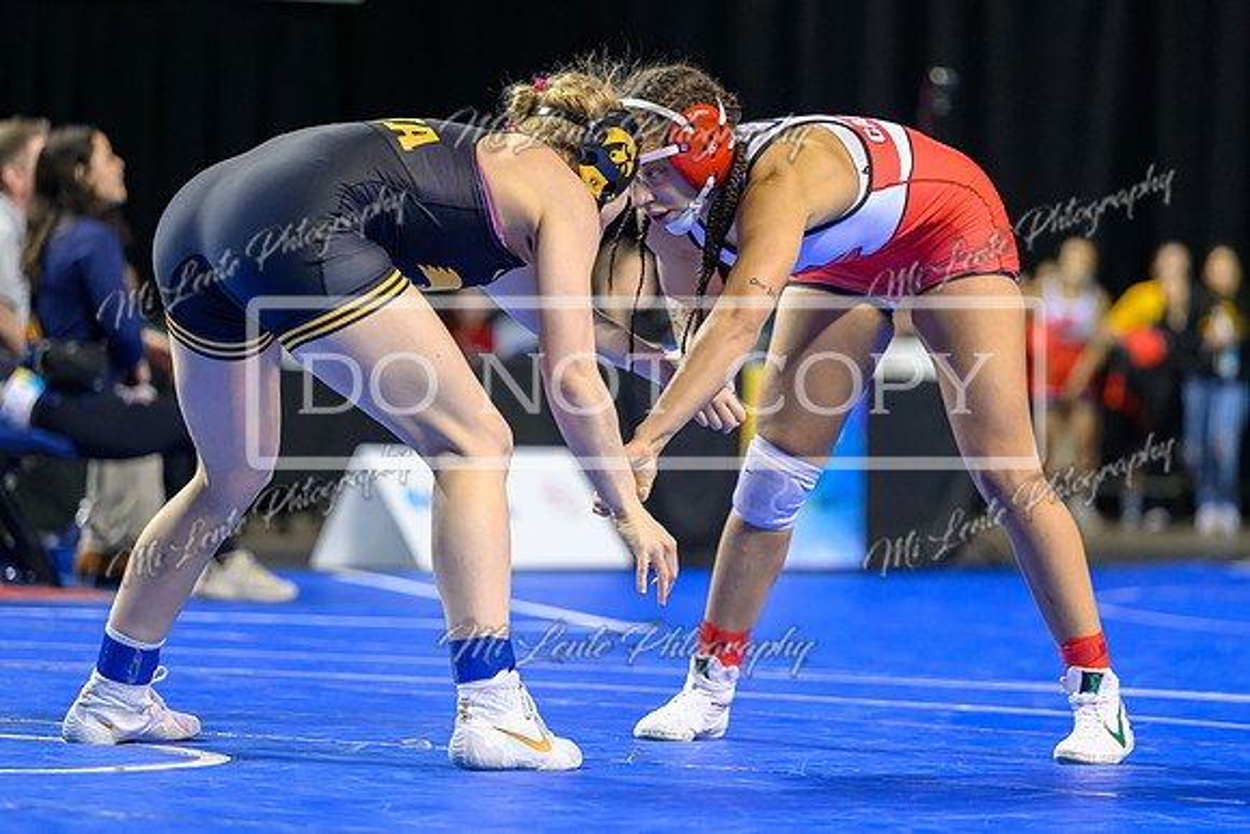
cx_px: 628
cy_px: 347
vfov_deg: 7.1
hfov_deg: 10.6
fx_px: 6737
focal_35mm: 194
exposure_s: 1/800
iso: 3200
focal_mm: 150
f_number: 2.8
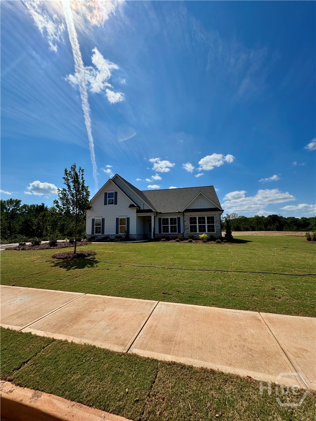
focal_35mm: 14
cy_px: 210
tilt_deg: +8.1
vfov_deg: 102.1
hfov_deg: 85.7
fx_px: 170
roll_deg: +1.0
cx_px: 158
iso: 50
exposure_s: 1/2770
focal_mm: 2.22
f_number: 2.2
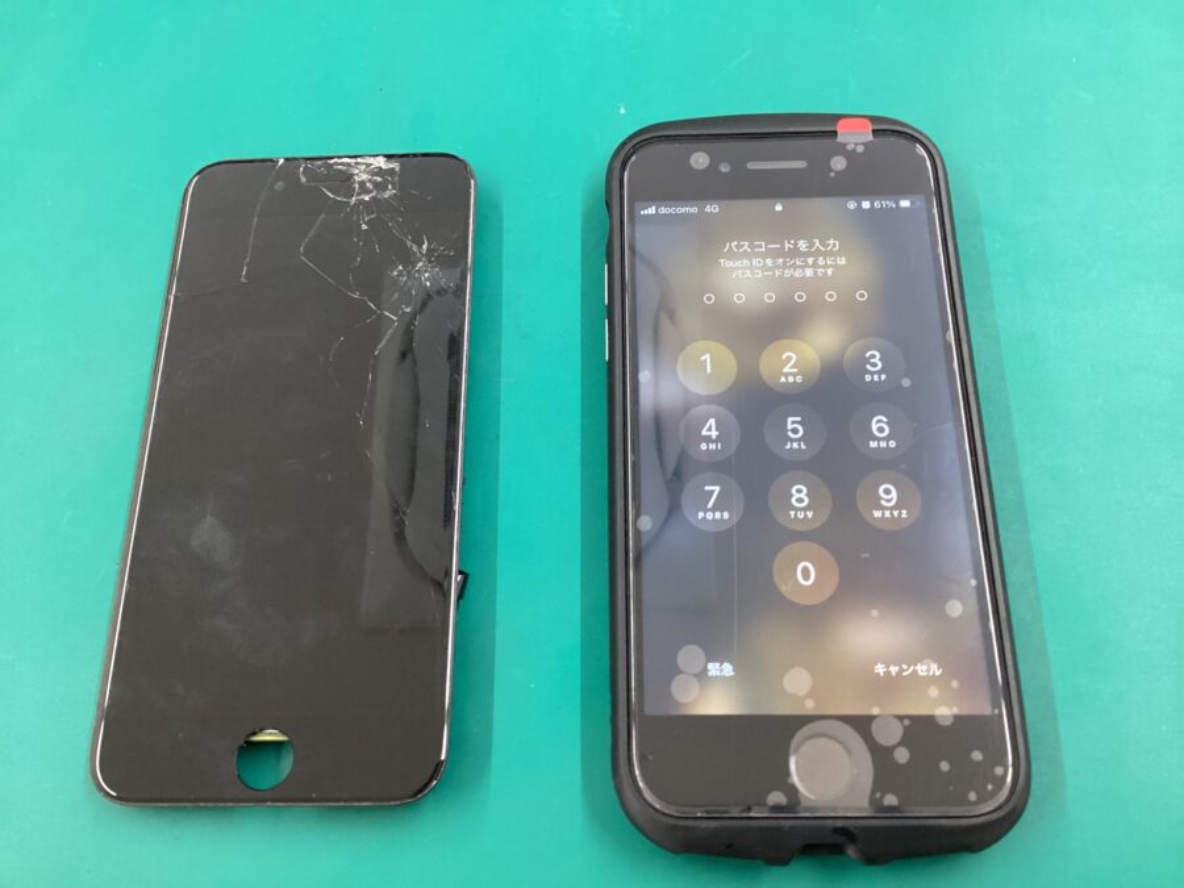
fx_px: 1060
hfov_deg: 58.4
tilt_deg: -69.5
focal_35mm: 31
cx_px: 592
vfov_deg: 45.4
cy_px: 444
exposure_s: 1/60
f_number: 2.4
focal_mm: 3.3
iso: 320
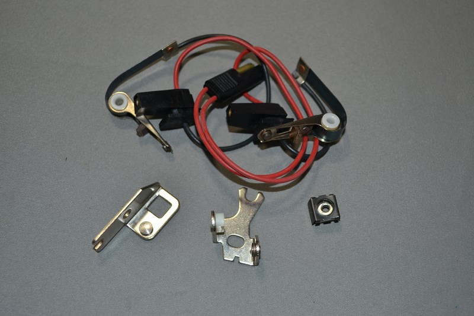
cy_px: 158
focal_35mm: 48
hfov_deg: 41.1
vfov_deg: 28.1
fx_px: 632
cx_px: 237
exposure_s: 1/80
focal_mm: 32
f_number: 4.8
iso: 180
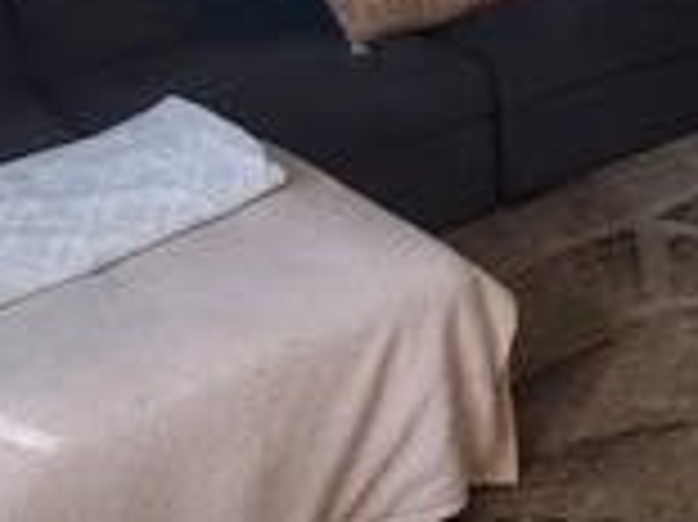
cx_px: 844
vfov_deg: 24.3
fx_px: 1128
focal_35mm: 56
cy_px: -58
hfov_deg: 29.4
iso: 250
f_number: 2.2
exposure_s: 1/60
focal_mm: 1.8
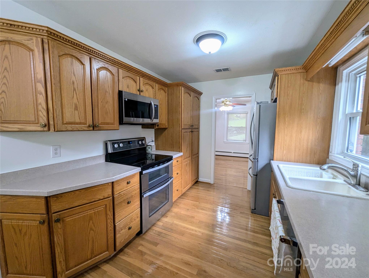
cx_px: 184
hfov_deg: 106.1
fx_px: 139
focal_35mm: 13
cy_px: 139
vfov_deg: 90.1
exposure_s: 1/24
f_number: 2.2
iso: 61
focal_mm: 1.95
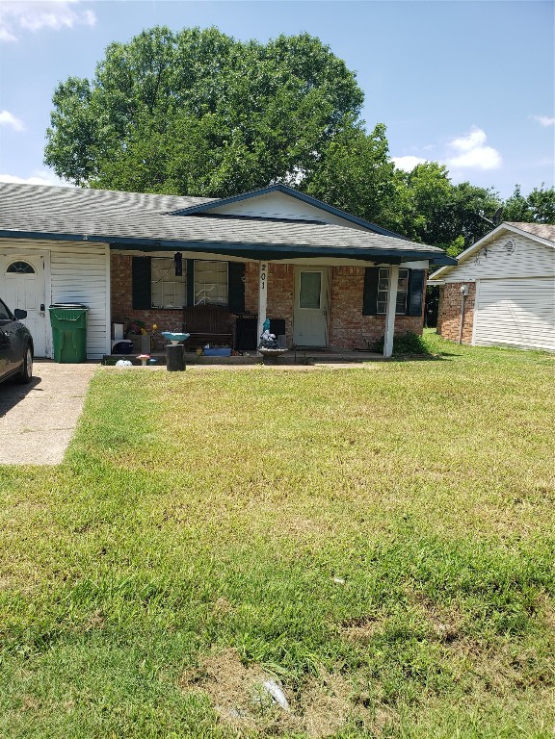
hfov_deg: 53.1
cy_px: 370
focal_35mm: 26
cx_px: 278
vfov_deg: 67.3
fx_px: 556
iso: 50
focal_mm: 4.3
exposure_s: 1/873
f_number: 2.4
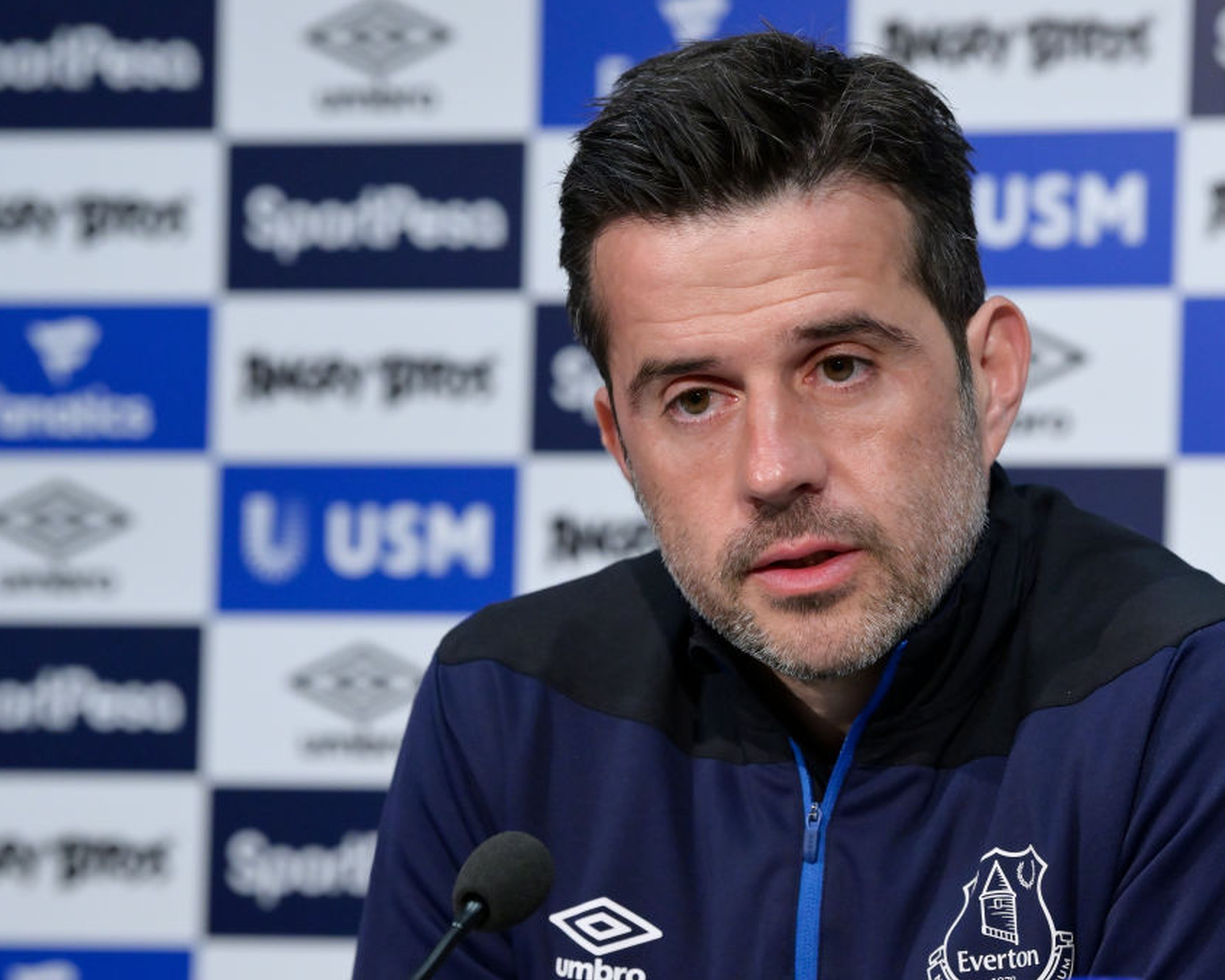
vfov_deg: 6.8
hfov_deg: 8.5
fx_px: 8231
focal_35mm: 227
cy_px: 489
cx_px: 736
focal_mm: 200
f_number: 5.6
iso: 4000
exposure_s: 1/250
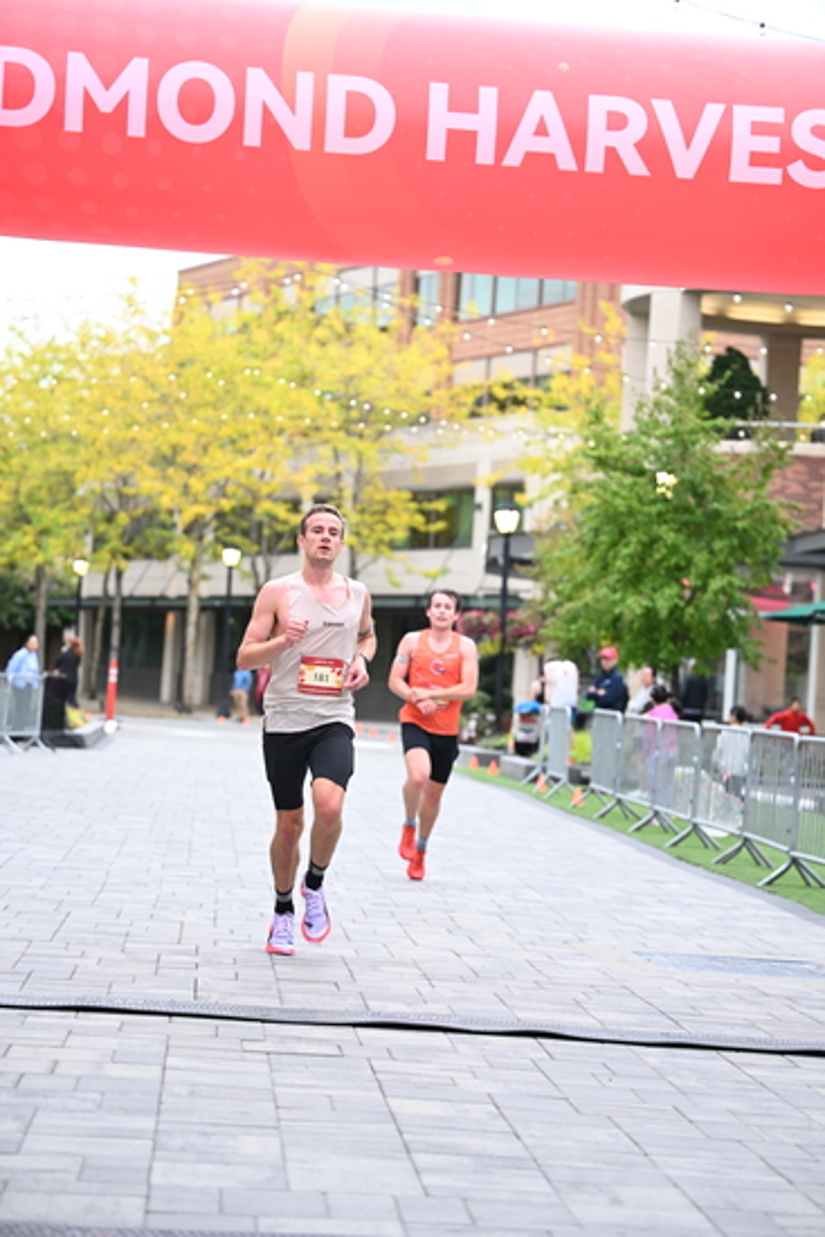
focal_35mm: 85
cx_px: 412
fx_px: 2920
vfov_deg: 23.9
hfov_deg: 16.1
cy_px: 618
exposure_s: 1/640
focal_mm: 85
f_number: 2.8
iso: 1600
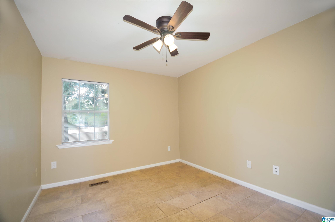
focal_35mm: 15
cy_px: 111
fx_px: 139
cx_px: 168
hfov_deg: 100.5
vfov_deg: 77.1
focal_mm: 10
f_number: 3.5
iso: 160
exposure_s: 1/60
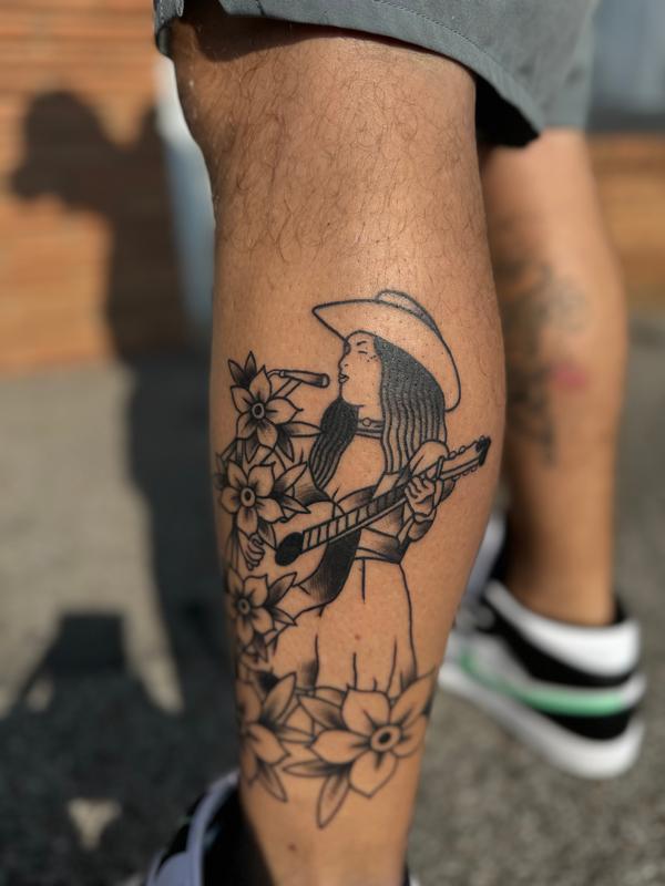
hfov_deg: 56.8
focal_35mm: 24
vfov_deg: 71.6
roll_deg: +3.7
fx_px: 615
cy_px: 443
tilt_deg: -22.1
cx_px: 332
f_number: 1.78
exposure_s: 1/9009
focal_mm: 6.76
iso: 80
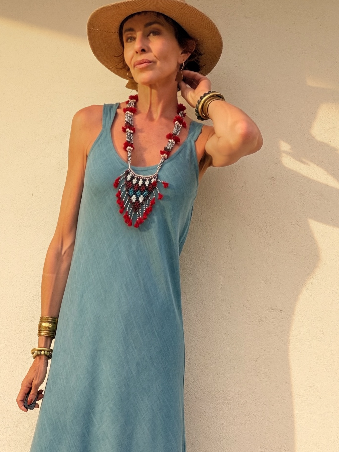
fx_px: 640
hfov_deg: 29.3
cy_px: 355
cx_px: 89
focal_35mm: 49
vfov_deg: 37.6
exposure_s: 1/803
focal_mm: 2.71
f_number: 1.9
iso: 25
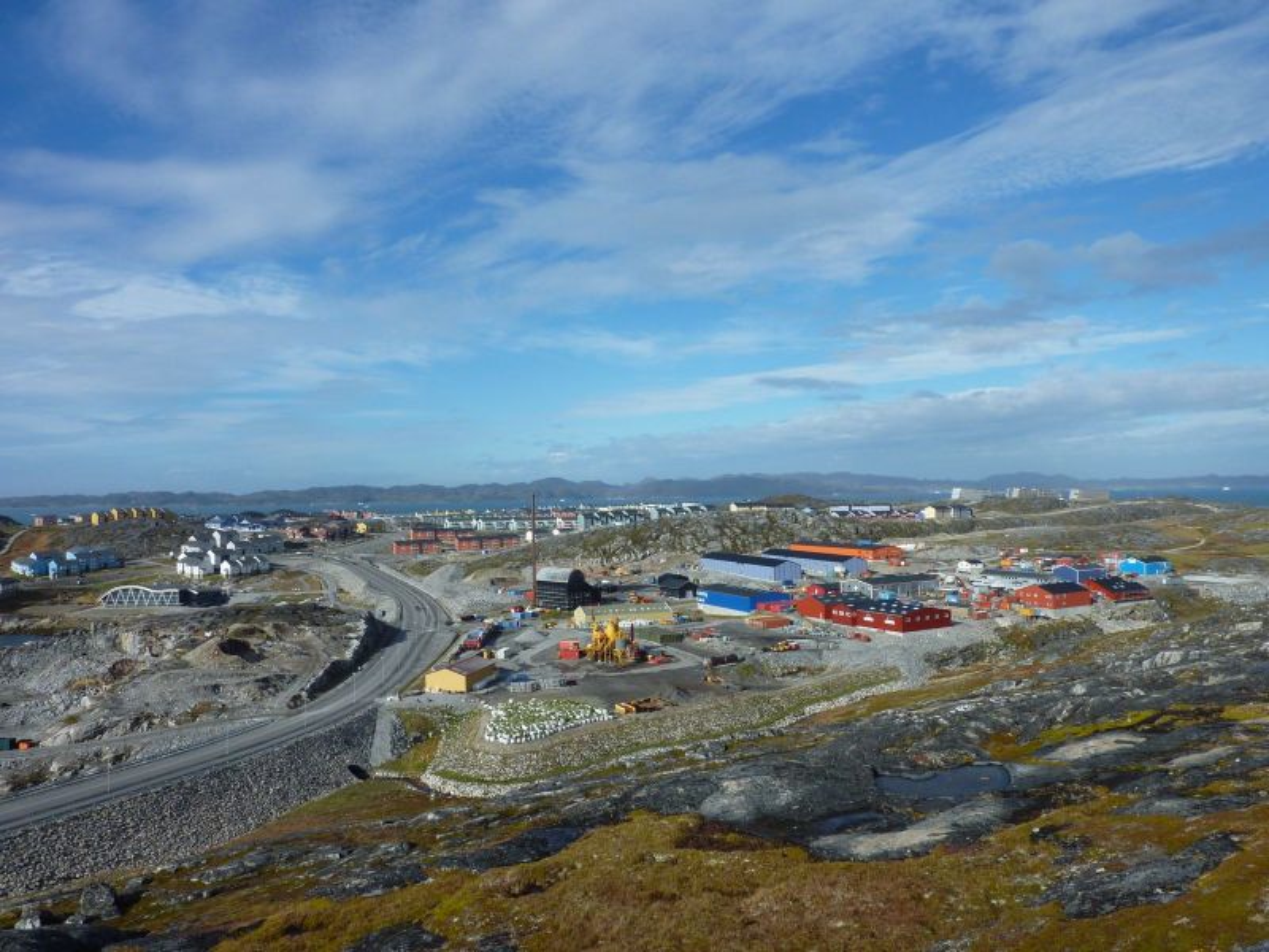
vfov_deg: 54.9
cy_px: 476
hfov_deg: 69.4
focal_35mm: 25
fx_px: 916
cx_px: 634
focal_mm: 4.1
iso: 80
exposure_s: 1/500
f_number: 5.6
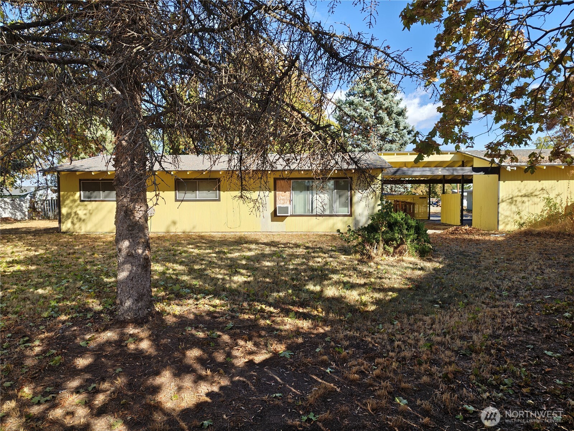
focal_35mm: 24
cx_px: 287
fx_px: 398
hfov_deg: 71.6
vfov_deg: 56.8
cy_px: 216
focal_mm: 5.41
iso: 160
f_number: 1.8
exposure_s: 1/200
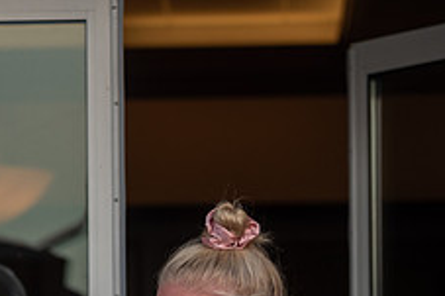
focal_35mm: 220
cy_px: 374
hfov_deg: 9.3
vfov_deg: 6.2
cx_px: 59
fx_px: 2717
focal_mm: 86
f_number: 2.8
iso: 250
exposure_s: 1/500
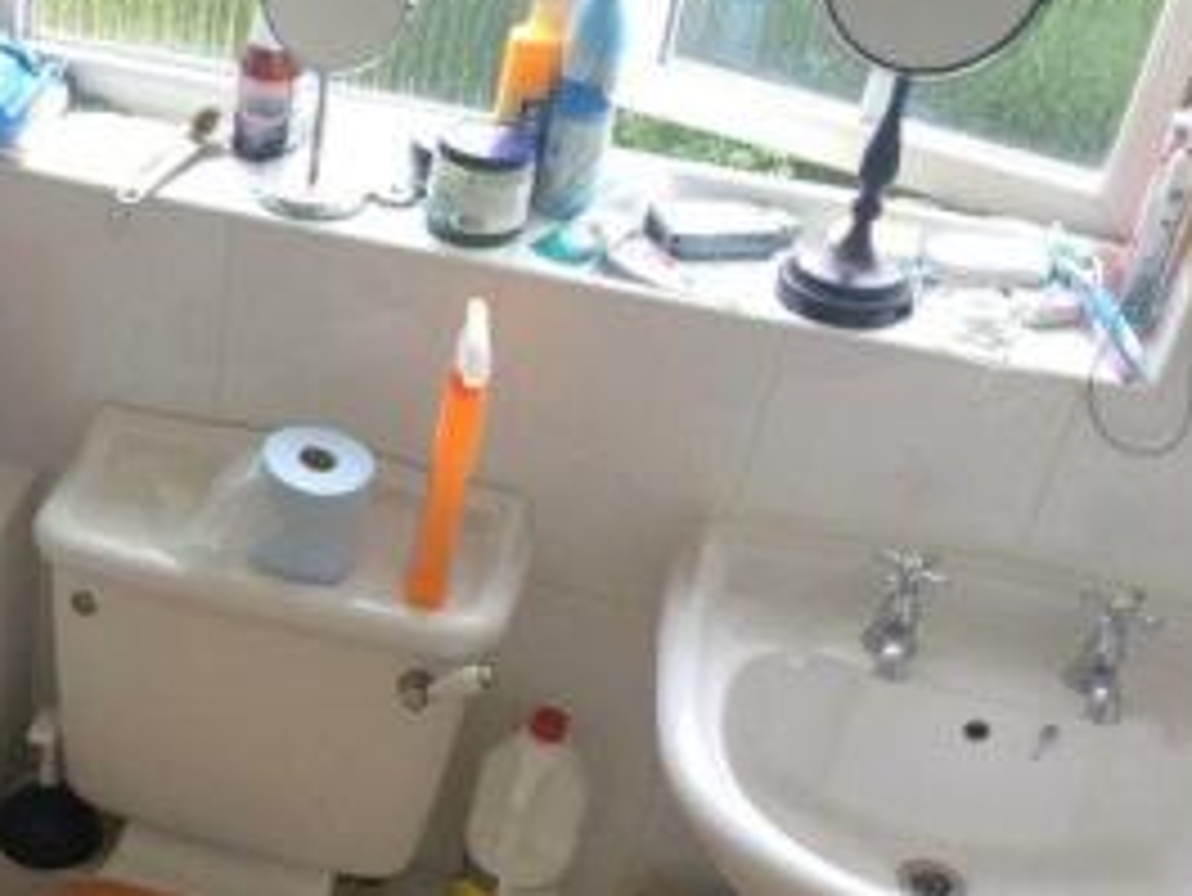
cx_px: 119
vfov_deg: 21.5
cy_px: 880
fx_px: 2274
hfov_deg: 28.3
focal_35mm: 66
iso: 40
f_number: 2.2
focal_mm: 4.12
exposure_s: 1/30
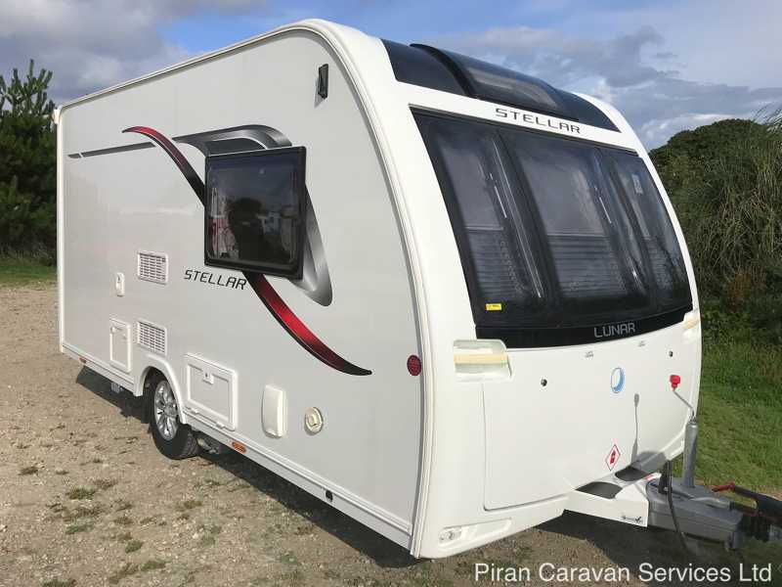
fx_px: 633
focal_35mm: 28
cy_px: 294
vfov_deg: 49.7
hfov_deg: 63.4
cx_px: 391
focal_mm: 3.99
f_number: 1.8
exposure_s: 1/5988
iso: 20
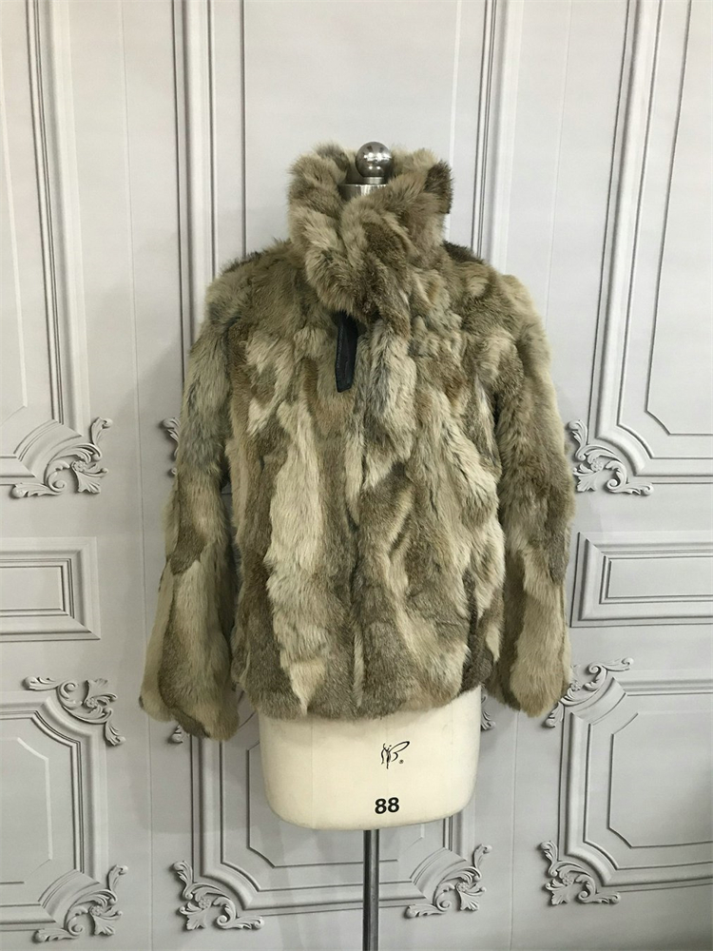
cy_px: 476
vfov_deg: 63.4
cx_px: 356
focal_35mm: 28
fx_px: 769
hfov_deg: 49.7
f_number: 1.8
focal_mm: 3.99
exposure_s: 1/17
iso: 64
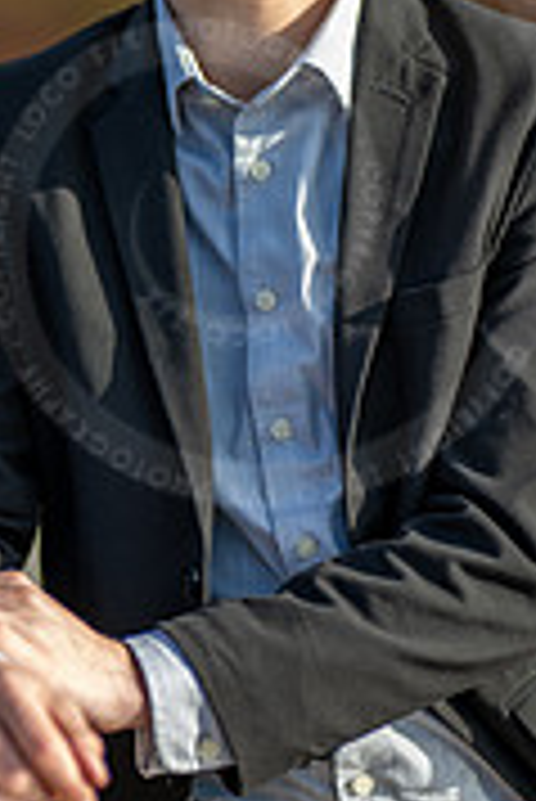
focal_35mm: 215
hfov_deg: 6.4
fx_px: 4792
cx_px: 275
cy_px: 315
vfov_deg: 9.6
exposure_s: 1/2000
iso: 50
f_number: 1.2
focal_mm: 85
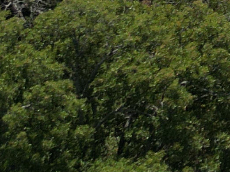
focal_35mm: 186
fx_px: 1236
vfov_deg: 6.6
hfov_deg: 10.0
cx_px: 417
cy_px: -475
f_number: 1.7
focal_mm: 6.72
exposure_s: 1/4000
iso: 110
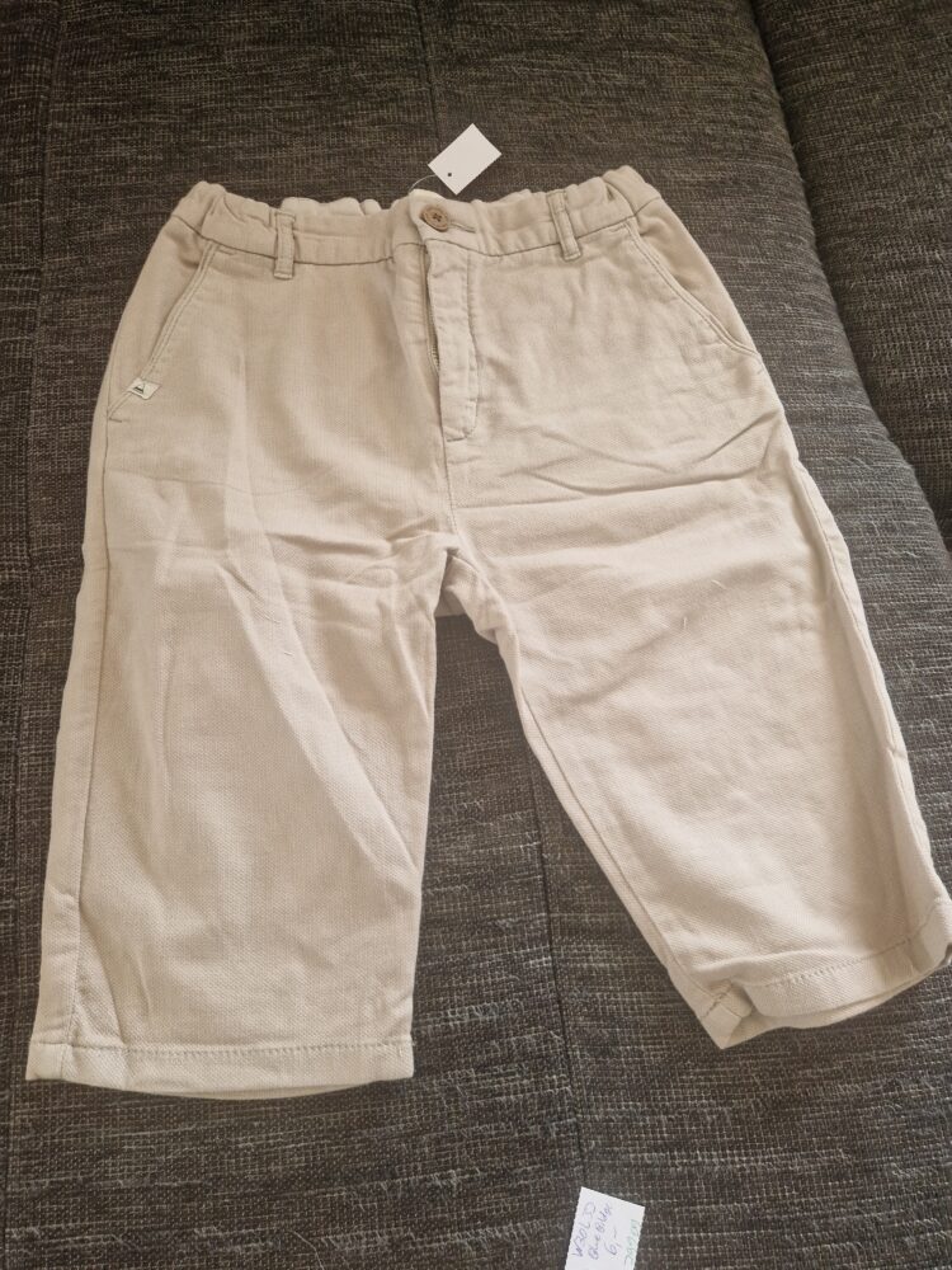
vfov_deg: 73.9
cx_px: 476
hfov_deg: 58.9
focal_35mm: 23
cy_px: 635
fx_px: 843
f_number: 1.8
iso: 50
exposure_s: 1/100
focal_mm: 5.4
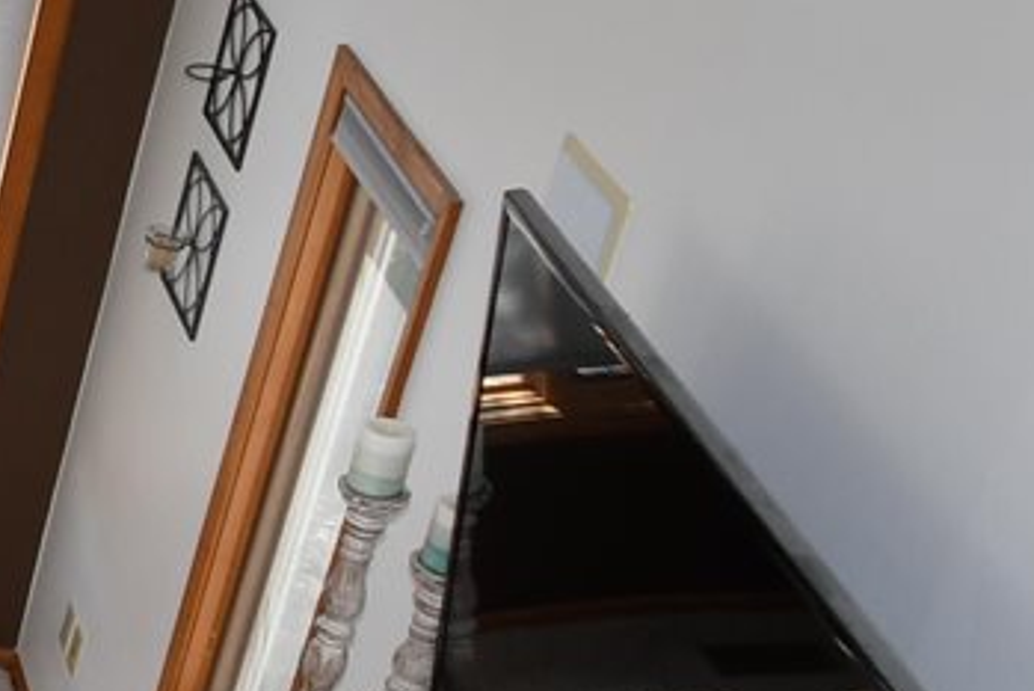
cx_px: -1153
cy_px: 408
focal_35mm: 88
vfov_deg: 15.5
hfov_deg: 16.3
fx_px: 2528
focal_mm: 10
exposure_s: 1/100
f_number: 4.5
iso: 160
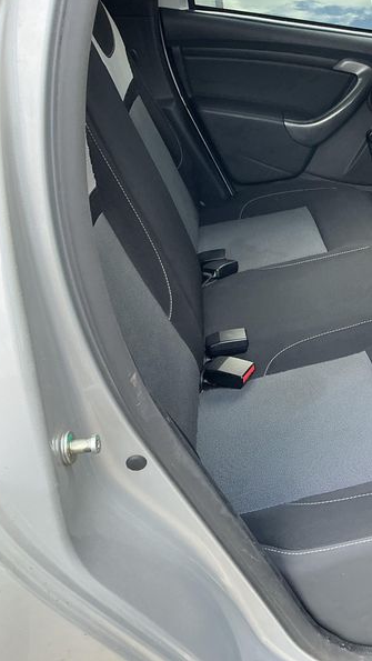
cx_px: 374
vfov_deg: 49.4
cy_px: 329
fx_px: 718
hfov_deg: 27.3
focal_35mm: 41
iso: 40
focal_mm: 3
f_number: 1.8
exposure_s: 1/122
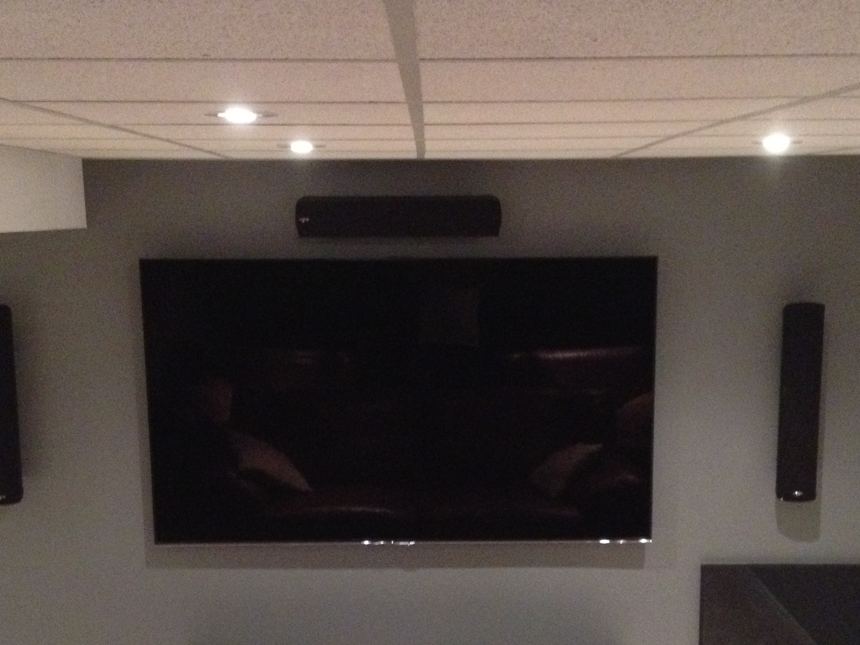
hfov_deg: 32.2
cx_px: 455
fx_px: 1491
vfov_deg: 24.2
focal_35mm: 60
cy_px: 458
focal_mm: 4.28
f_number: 2.4
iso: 640
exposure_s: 1/15
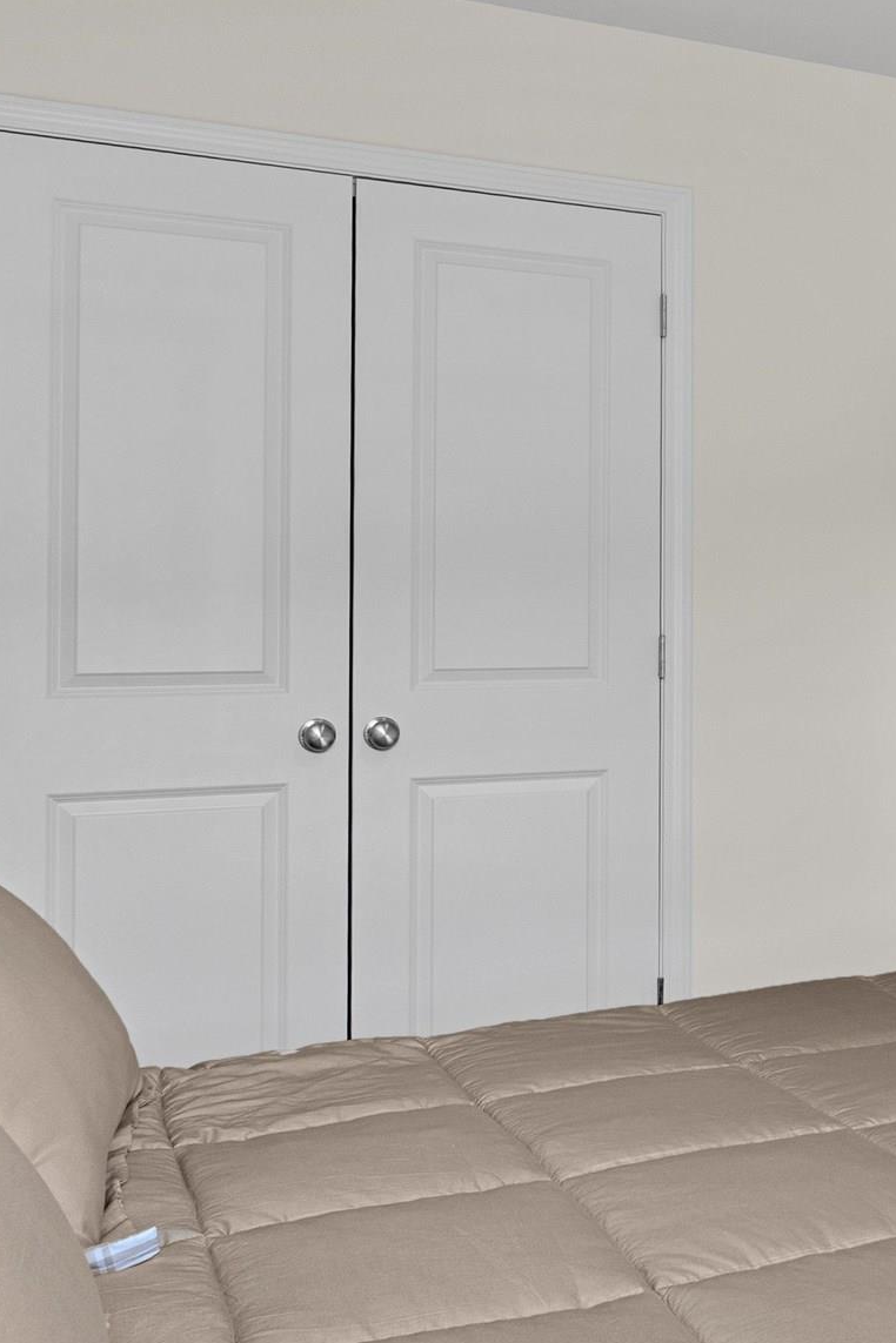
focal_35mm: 44
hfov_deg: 25.6
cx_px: 1190
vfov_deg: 44.2
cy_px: 656
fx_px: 1655
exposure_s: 1/13
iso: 320
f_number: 6.3
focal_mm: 11
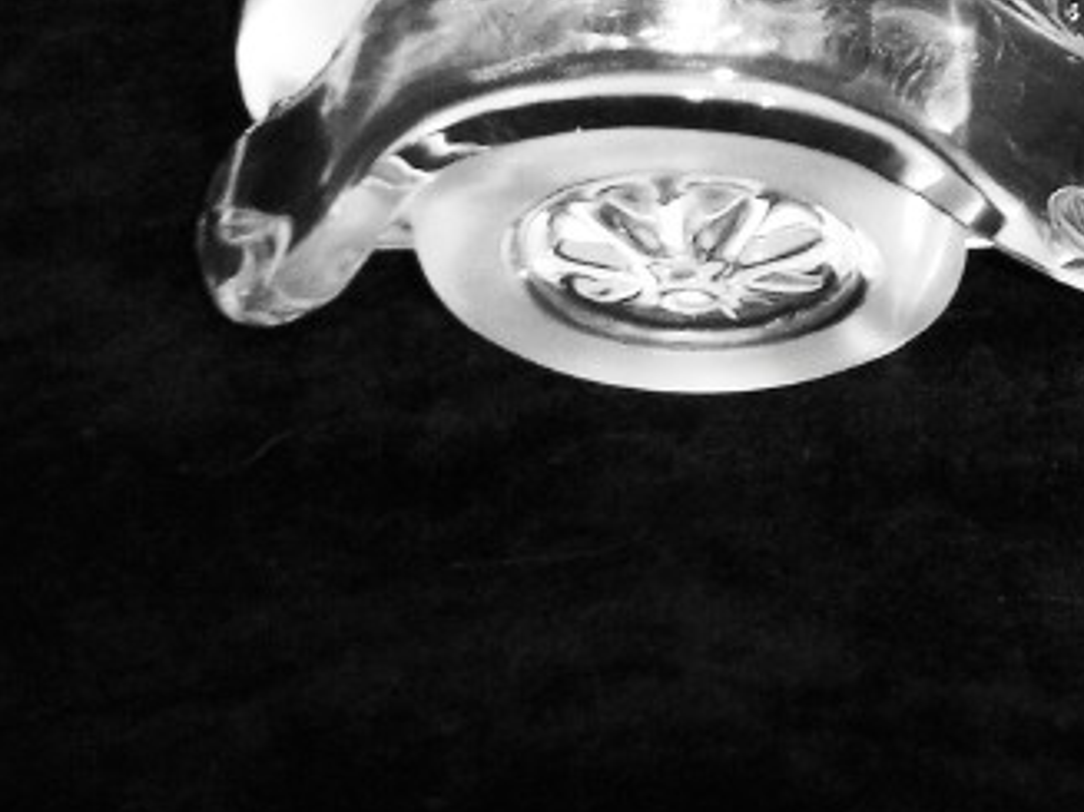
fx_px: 3725
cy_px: -338
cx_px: 1502
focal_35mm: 119
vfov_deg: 12.0
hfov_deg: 15.6
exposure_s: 1/30
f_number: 2.8
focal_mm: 8
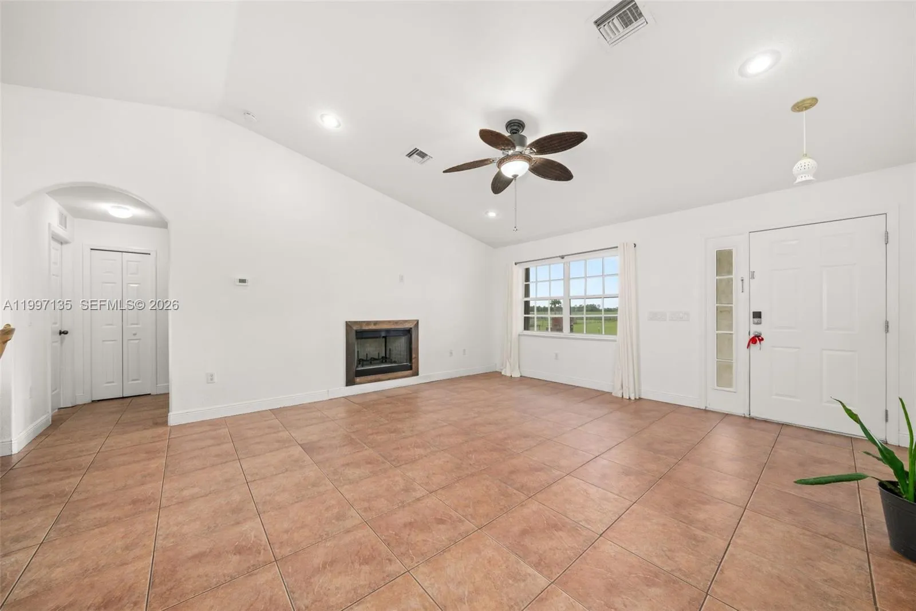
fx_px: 305
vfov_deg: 90.0
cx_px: 458
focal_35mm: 12
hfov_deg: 112.6
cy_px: 306
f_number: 11
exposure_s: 1/6
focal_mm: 12
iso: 400
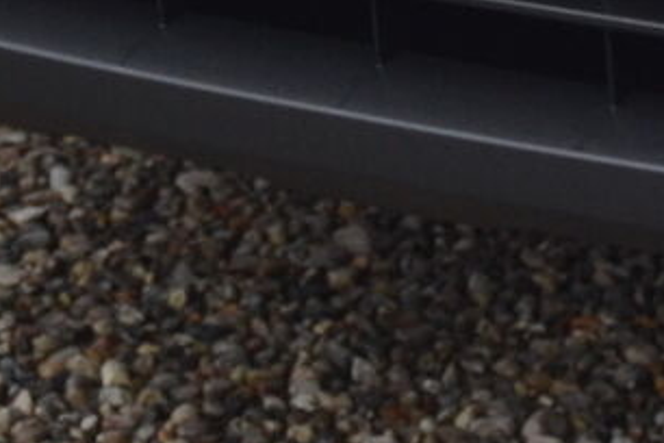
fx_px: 3986
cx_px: 1348
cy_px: -871
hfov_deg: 8.9
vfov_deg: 5.9
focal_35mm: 216
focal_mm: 23
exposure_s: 1/125
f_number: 5.6
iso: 200
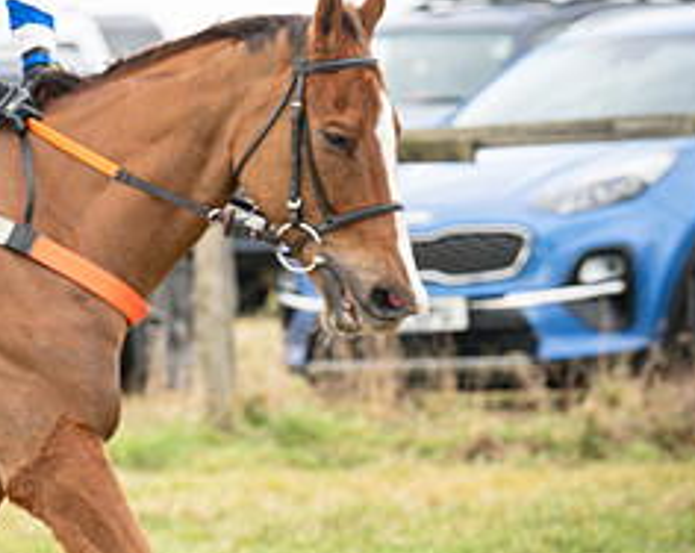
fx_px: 8337
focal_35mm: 406
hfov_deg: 4.8
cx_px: 202
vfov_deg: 3.8
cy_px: 239
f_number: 4.5
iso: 500
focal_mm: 135
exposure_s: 1/1000
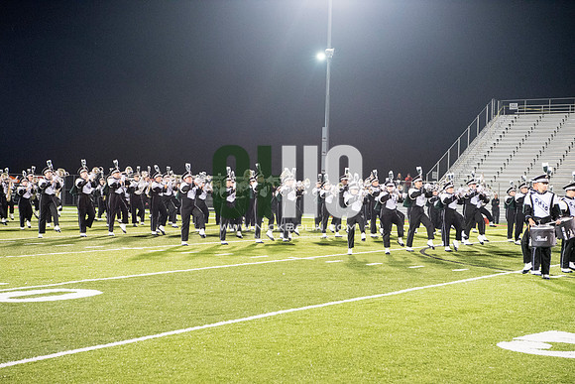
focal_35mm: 70
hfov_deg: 28.8
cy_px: 192
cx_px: 288
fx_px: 1118
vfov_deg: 19.5
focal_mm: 70
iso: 5000
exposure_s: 1/200
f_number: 5.6
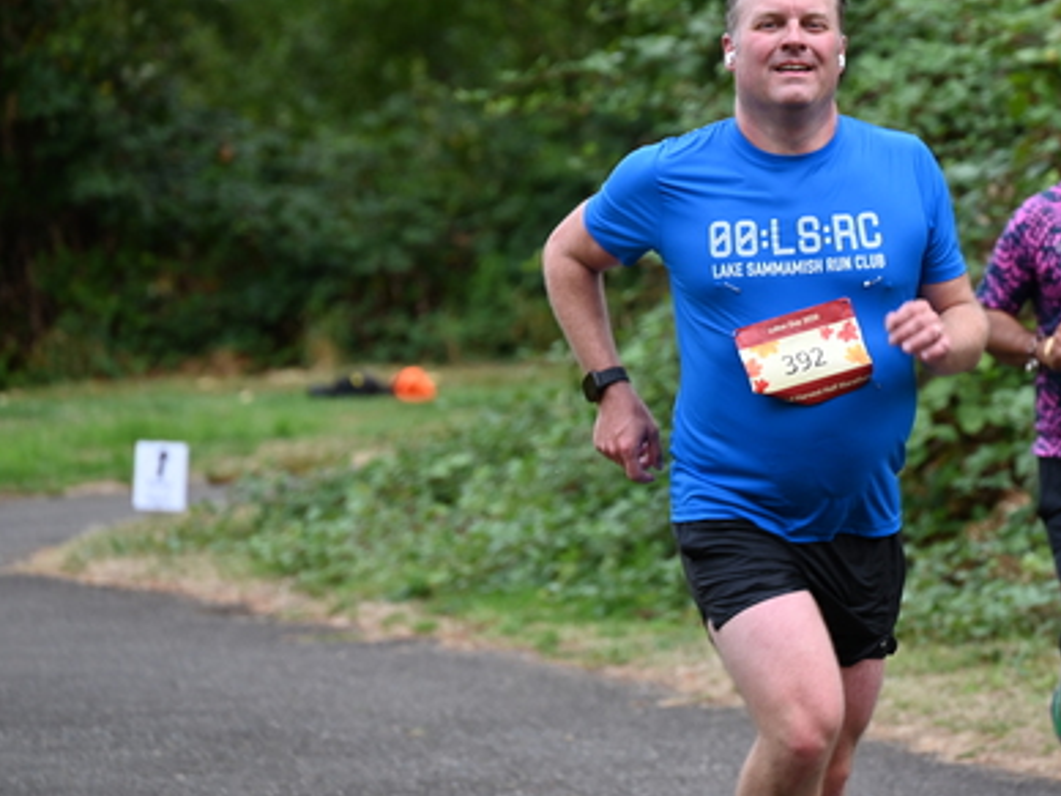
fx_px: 8368
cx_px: 695
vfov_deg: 5.4
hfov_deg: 7.3
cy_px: 302
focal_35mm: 273
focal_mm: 200
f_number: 6.3
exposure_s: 1/250
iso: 400
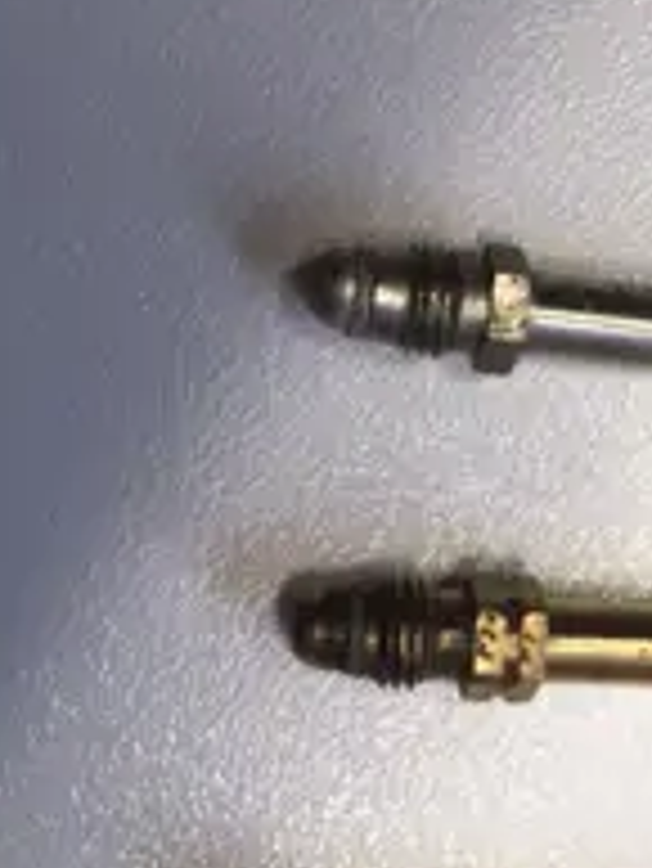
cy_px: 490
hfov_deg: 20.0
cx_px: 603
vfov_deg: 27.0
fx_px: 1806
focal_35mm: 72
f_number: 2.2
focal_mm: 4.15
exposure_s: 1/33
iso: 32
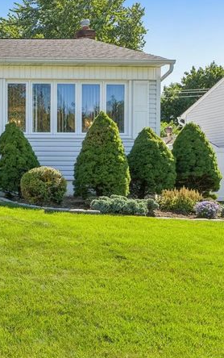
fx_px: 458
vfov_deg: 42.4
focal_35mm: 47
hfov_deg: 23.5
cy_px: 144
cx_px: -85
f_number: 9
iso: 160
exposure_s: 1/200
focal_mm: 20
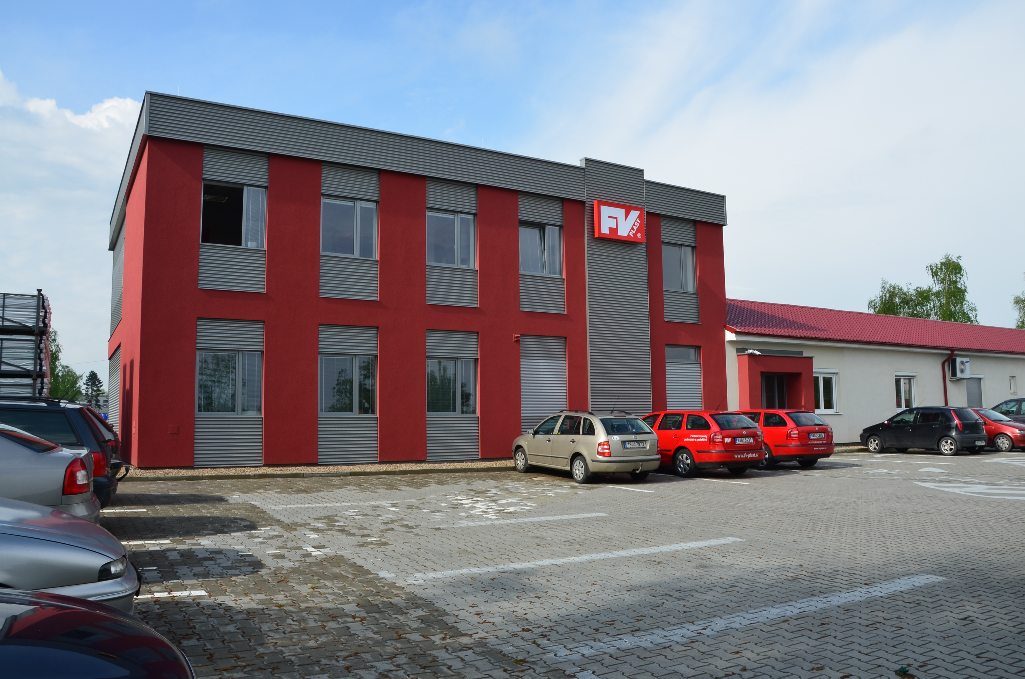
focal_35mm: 27
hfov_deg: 67.5
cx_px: 512
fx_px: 767
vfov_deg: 47.7
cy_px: 340
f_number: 11
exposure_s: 1/125
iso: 140
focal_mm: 18
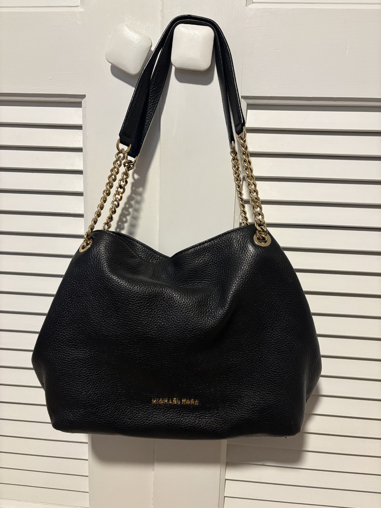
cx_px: 190
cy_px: 254
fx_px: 381
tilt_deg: -11.2
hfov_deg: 53.1
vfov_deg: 67.3
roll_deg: -1.8
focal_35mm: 26
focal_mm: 5.96
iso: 320
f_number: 1.6
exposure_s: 1/60
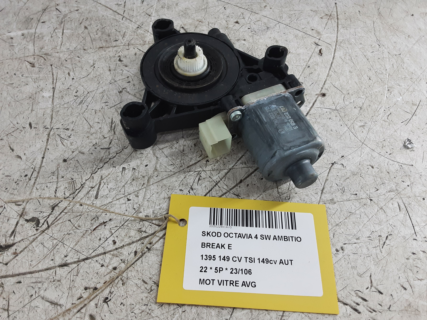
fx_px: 333
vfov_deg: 51.4
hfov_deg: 65.3
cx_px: 214
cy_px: 160
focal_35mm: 27
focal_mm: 2.91
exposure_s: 1/50
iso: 125
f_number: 1.9
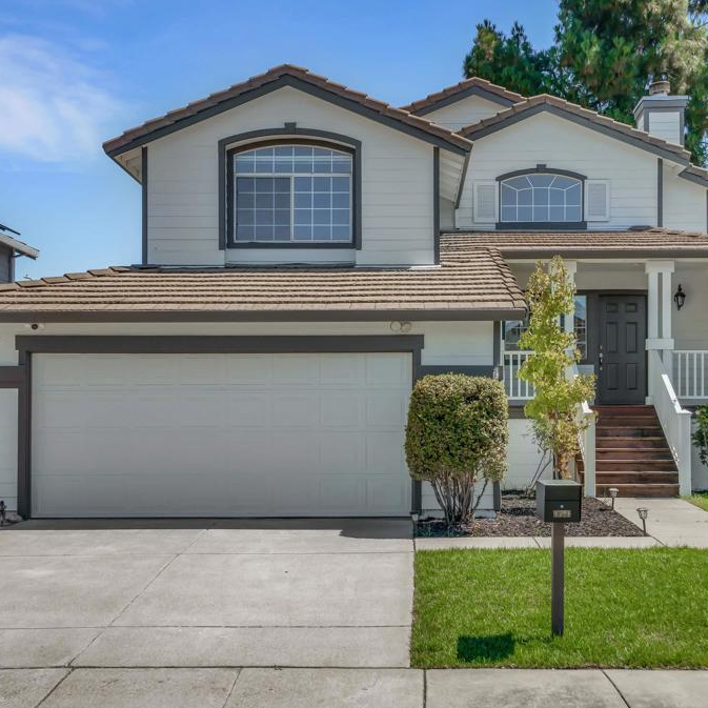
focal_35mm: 44
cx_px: 400
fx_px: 1018
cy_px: 350
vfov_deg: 38.3
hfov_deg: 38.3
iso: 400
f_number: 9
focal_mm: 34
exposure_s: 1/400
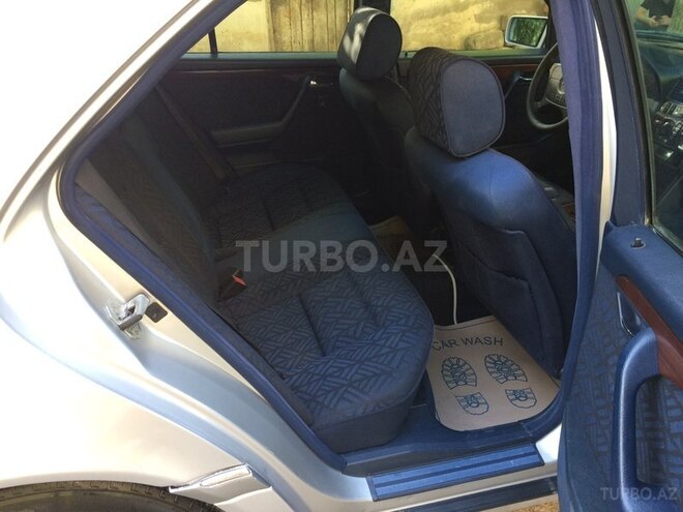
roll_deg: -0.5
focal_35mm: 29
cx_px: 342
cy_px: 256
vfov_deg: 48.2
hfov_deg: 61.7
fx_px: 572
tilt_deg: -25.4
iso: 40
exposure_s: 1/33
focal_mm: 4.15
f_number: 2.2
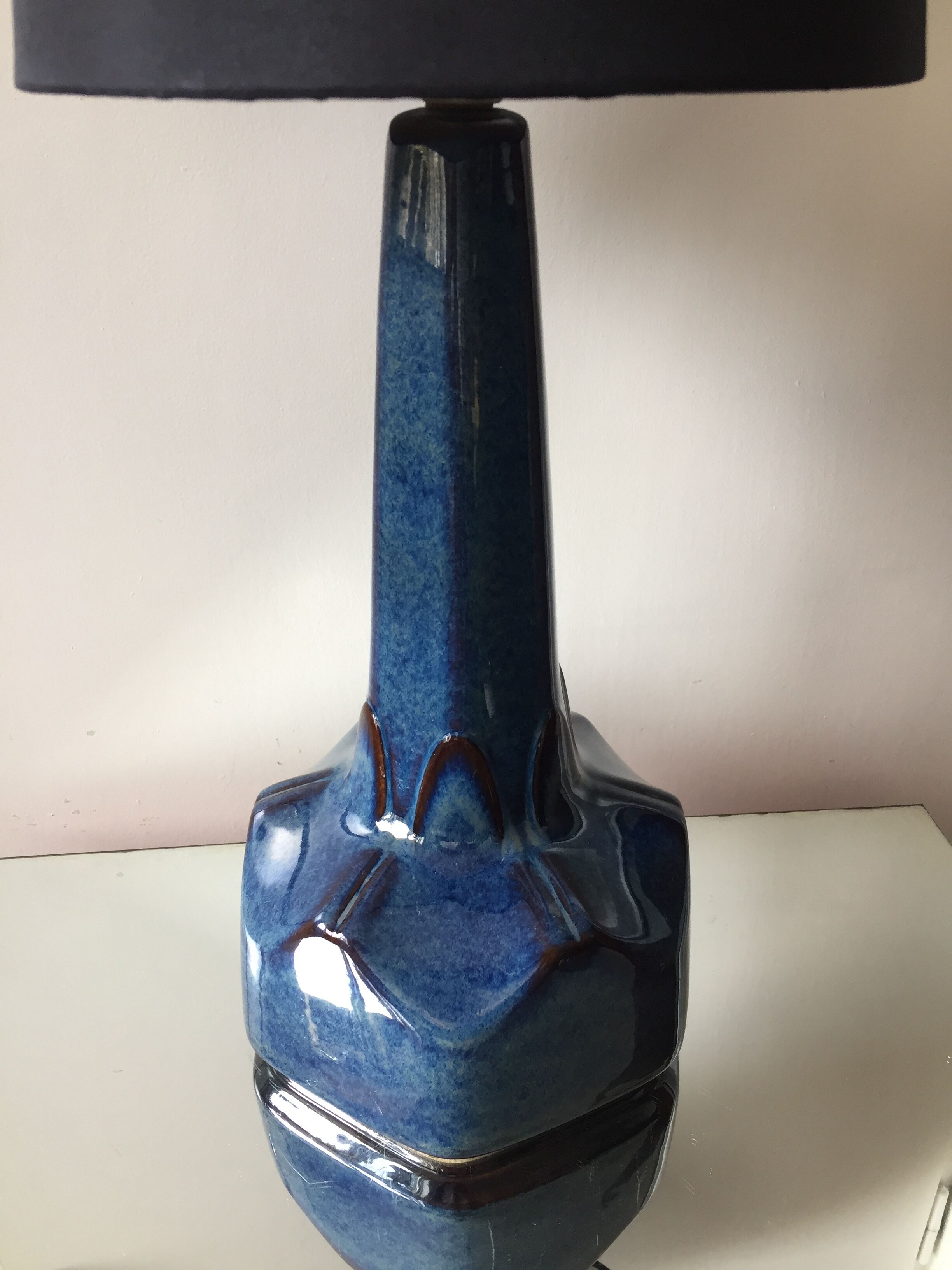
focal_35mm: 29
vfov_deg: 61.7
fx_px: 1063
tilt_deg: -28.5
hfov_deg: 48.2
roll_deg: +1.0
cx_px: 476
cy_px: 635
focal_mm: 4.15
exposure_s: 1/33
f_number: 2.2
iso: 32
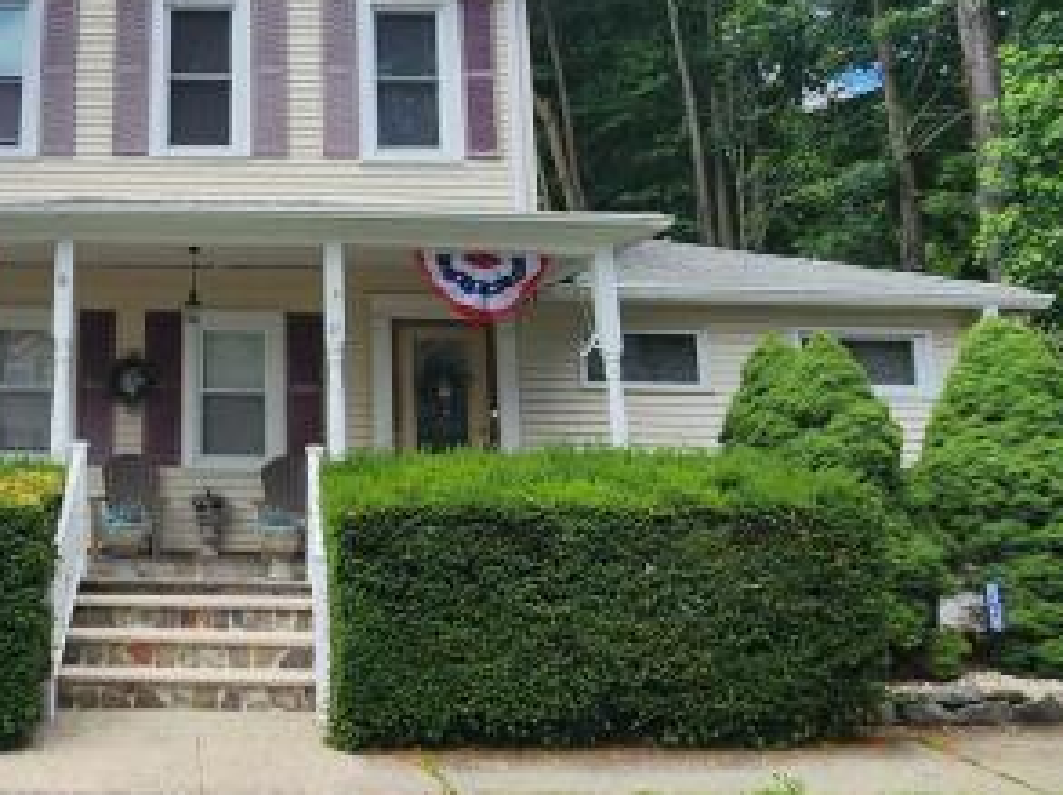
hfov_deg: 51.9
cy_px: 207
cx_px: 160
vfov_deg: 42.8
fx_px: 981
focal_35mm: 32
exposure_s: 1/2000
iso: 50
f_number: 2.2
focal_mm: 2.2
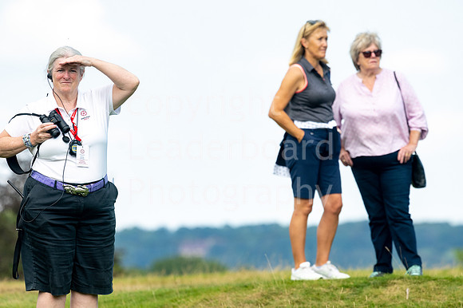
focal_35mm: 450
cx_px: 232
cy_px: 154
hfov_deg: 4.6
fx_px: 5784
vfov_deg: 3.1
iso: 200
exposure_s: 1/800
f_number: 5.6
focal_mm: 300
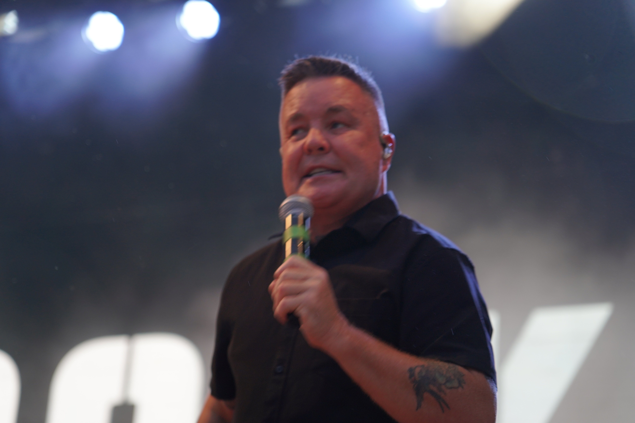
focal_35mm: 101
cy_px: 212
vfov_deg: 13.6
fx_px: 1781
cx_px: 318
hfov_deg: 20.2
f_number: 4
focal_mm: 101
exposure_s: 1/160
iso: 500
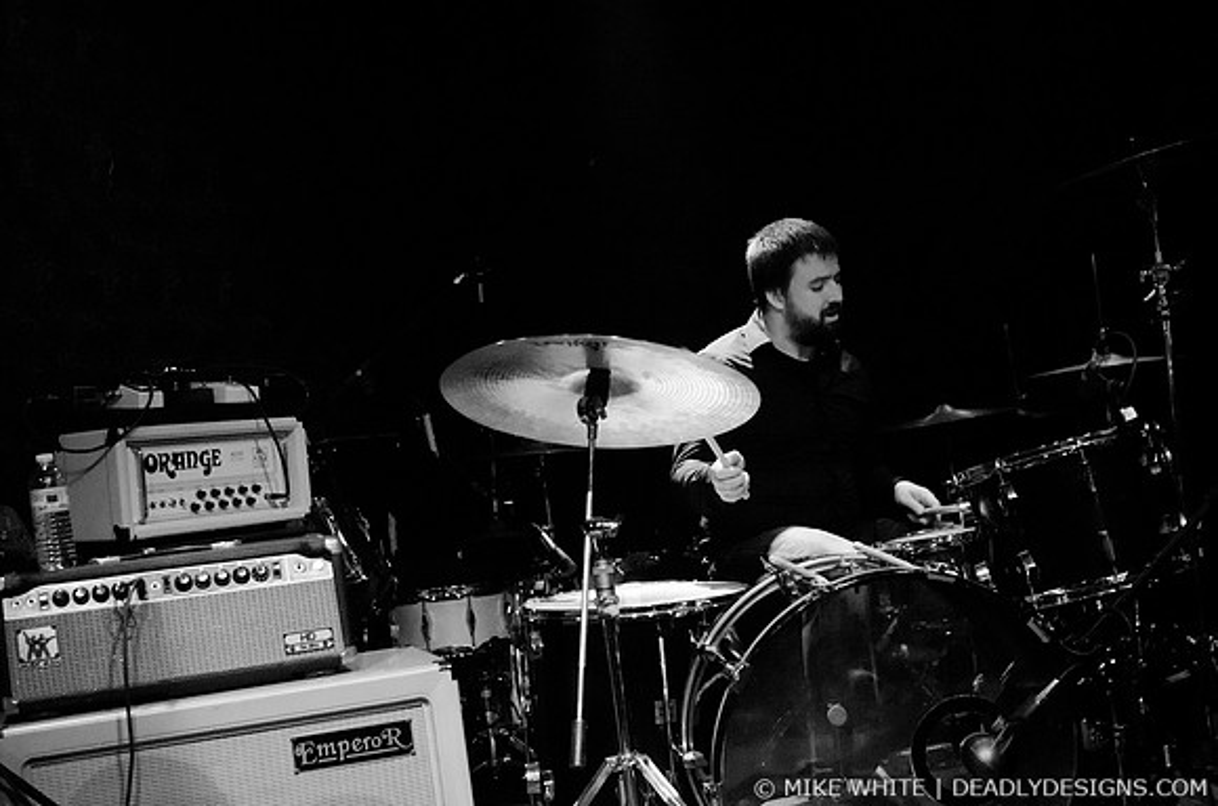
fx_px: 1519
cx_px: 609
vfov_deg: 29.7
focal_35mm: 45
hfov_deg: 43.7
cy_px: 403
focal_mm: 30
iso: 2000
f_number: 2.8
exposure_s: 1/100
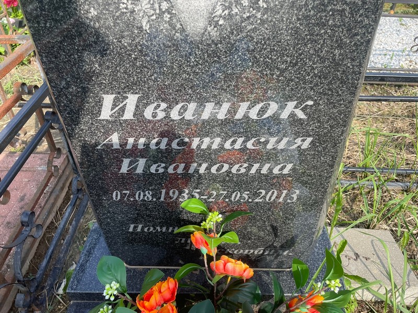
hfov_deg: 67.3
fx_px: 314
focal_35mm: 26
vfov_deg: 53.1
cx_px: 209
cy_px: 156
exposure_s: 1/972
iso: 32
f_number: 1.6
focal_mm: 4.2
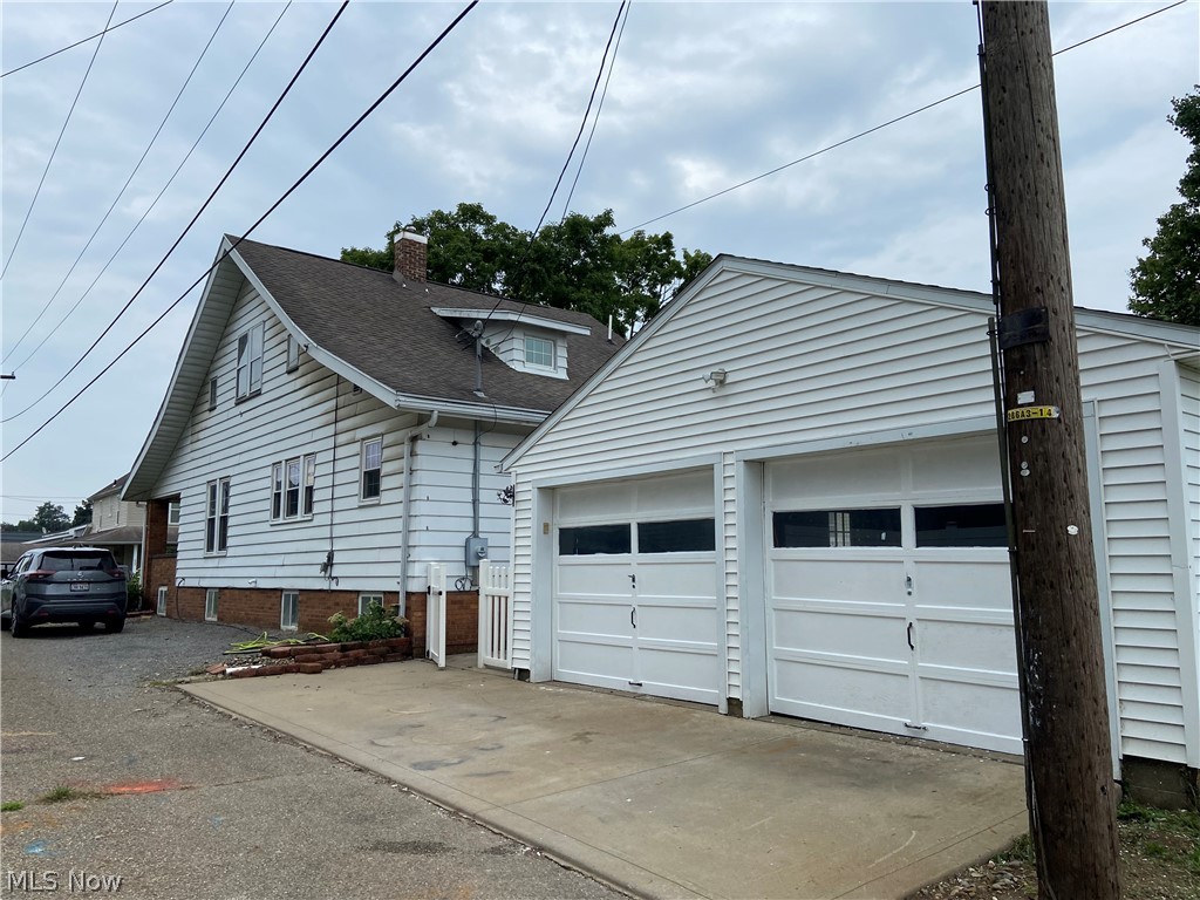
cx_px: 600
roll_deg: +0.3
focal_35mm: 26
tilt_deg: +7.4
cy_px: 450
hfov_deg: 67.3
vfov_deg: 53.1
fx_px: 901
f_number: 1.8
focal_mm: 4.25
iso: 32
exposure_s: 1/1961
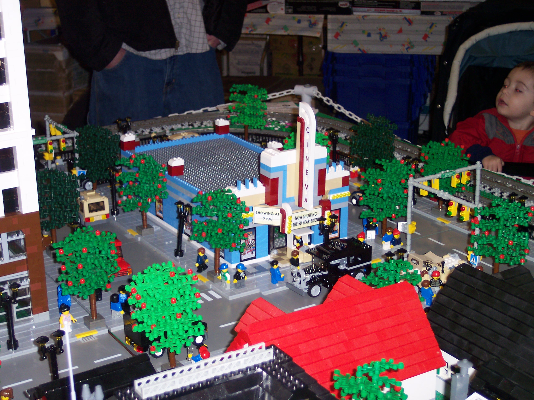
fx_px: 971
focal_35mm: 63
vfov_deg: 23.3
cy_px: 200
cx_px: 267
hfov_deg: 30.7
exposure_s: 1/45
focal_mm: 13.3
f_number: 3.4
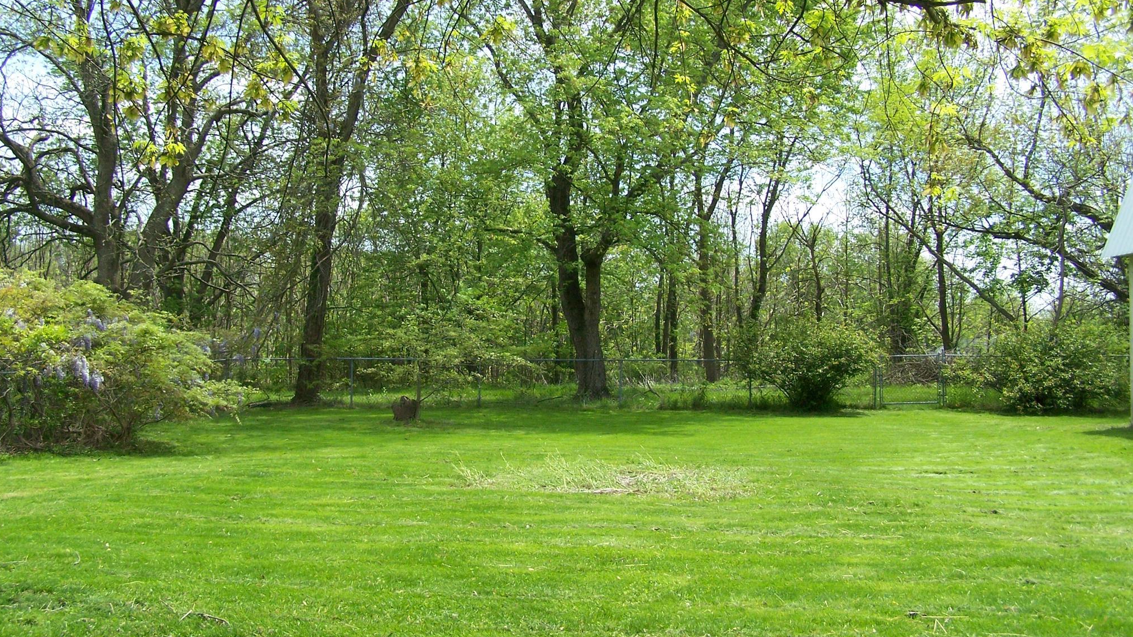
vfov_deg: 28.3
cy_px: 272
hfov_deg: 48.4
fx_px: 1262
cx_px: 559
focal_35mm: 42
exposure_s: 1/800
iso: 160
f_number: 4
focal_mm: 6.3
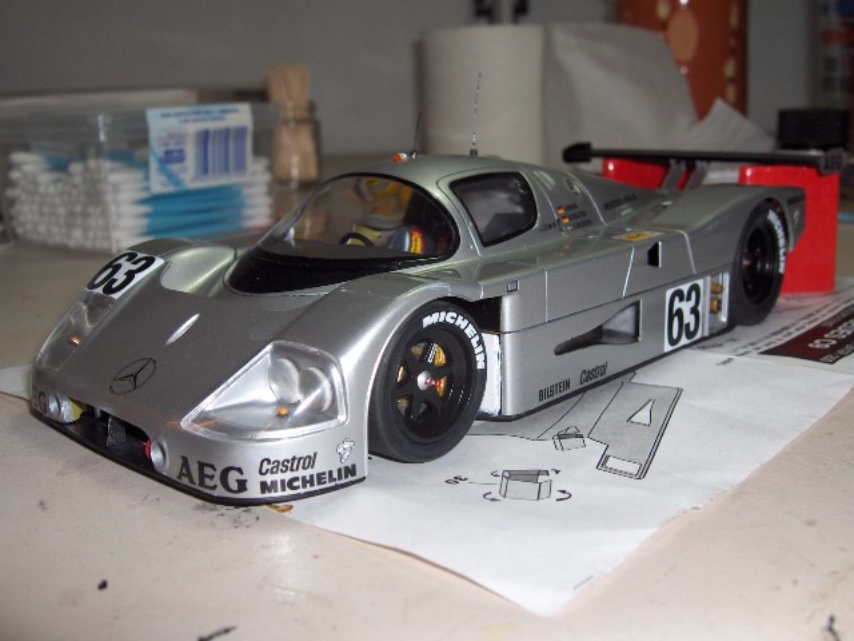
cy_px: 320
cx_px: 427
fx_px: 962
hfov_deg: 47.9
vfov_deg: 36.8
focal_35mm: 39
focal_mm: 8
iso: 100
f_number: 4.8
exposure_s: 1/162
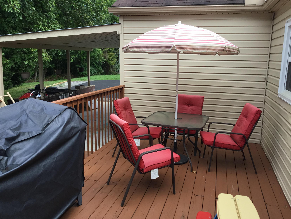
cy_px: 110
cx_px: 146
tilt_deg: -11.6
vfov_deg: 45.4
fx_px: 261
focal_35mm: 31
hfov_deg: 58.4
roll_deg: -0.8
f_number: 2.4
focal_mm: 3.3
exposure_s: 1/247
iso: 25
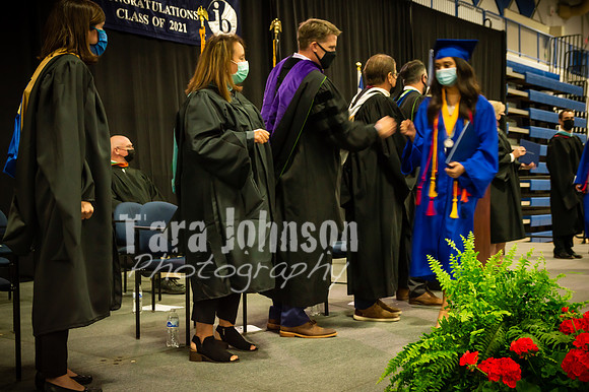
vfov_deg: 28.0
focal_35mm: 48
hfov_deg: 41.1
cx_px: 294
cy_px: 196
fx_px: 785
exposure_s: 1/20
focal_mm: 32
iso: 400
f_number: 6.3
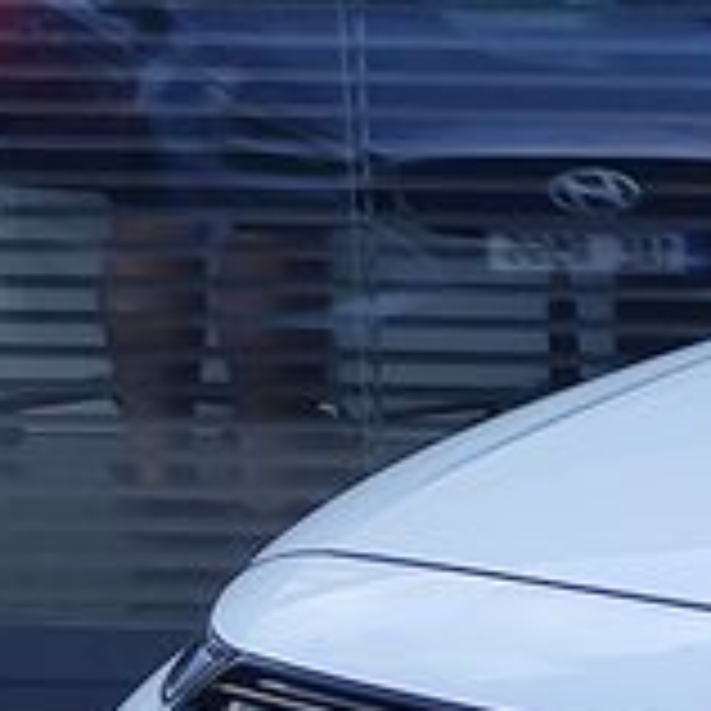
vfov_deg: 10.8
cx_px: 2241
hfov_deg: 8.9
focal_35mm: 154
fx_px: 3579
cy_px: 1148
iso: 50
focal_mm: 7.01
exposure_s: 1/621
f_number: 1.69
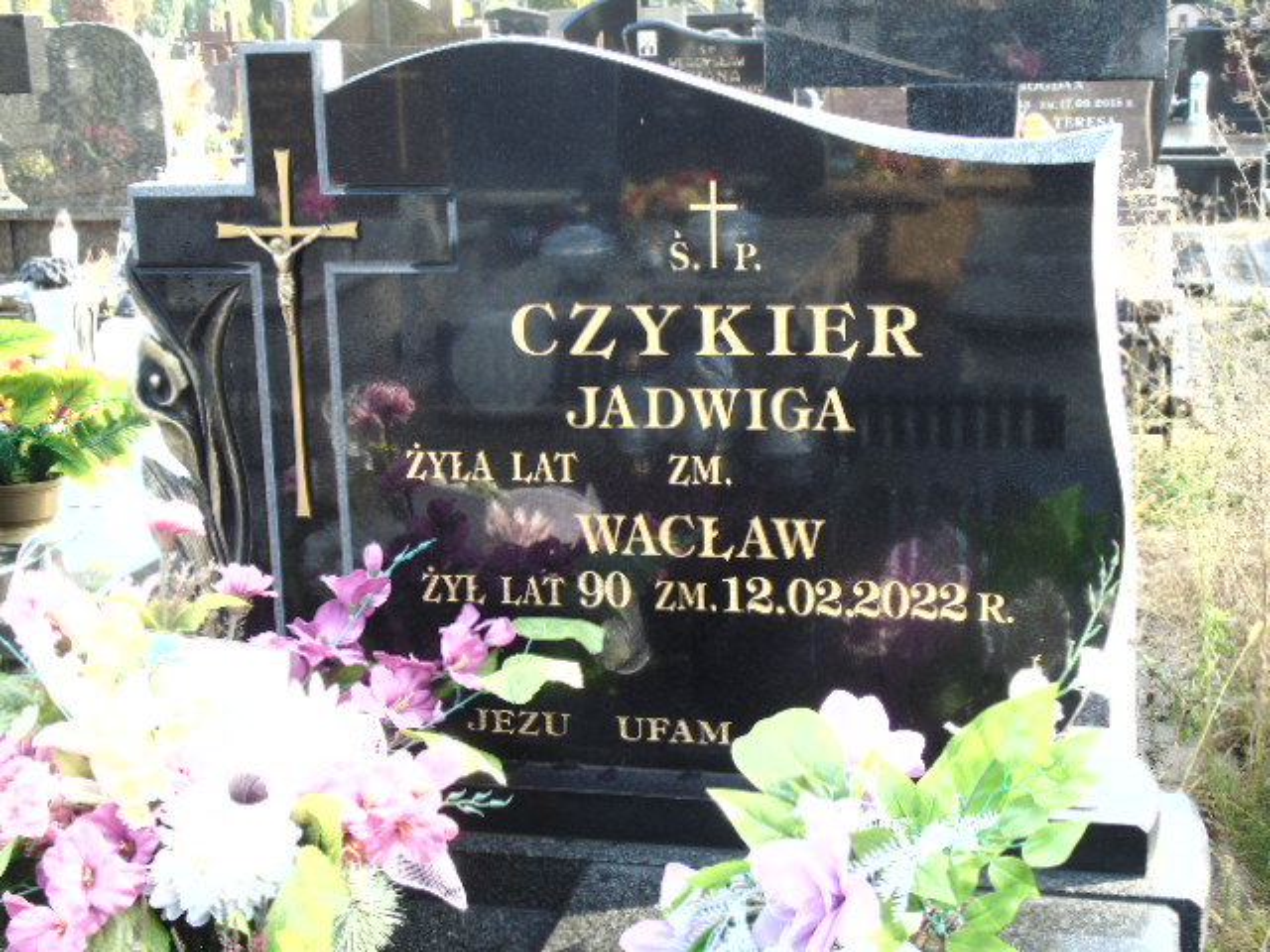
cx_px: 635
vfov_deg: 27.0
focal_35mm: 54
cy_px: 476
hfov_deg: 35.5
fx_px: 1981
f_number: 4.3
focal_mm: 9.6
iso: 80
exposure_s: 1/40
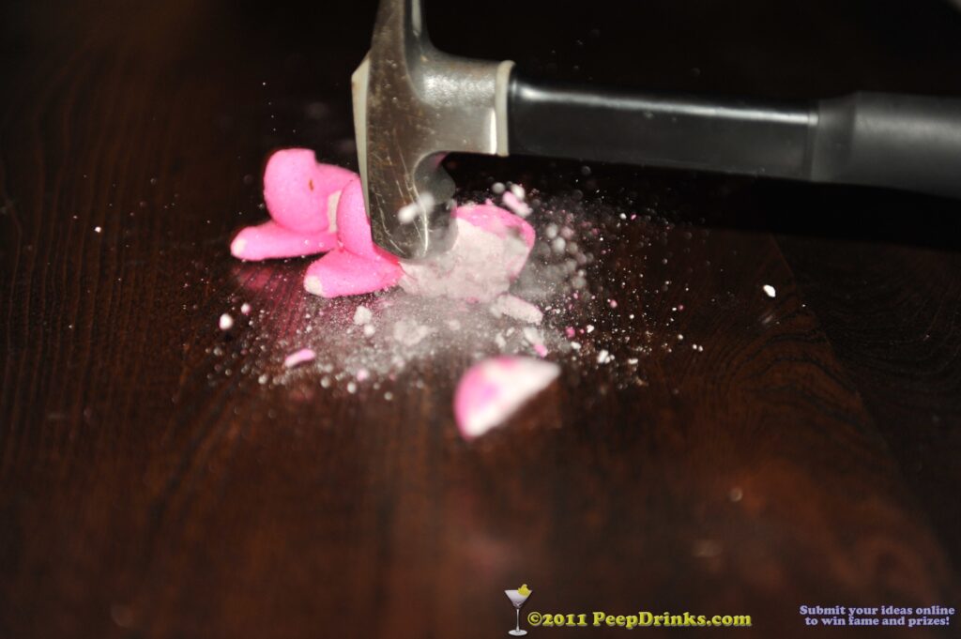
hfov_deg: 28.9
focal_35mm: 70
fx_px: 1867
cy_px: 320
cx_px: 480
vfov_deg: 19.4
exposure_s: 1/125
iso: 560
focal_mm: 70
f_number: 2.8
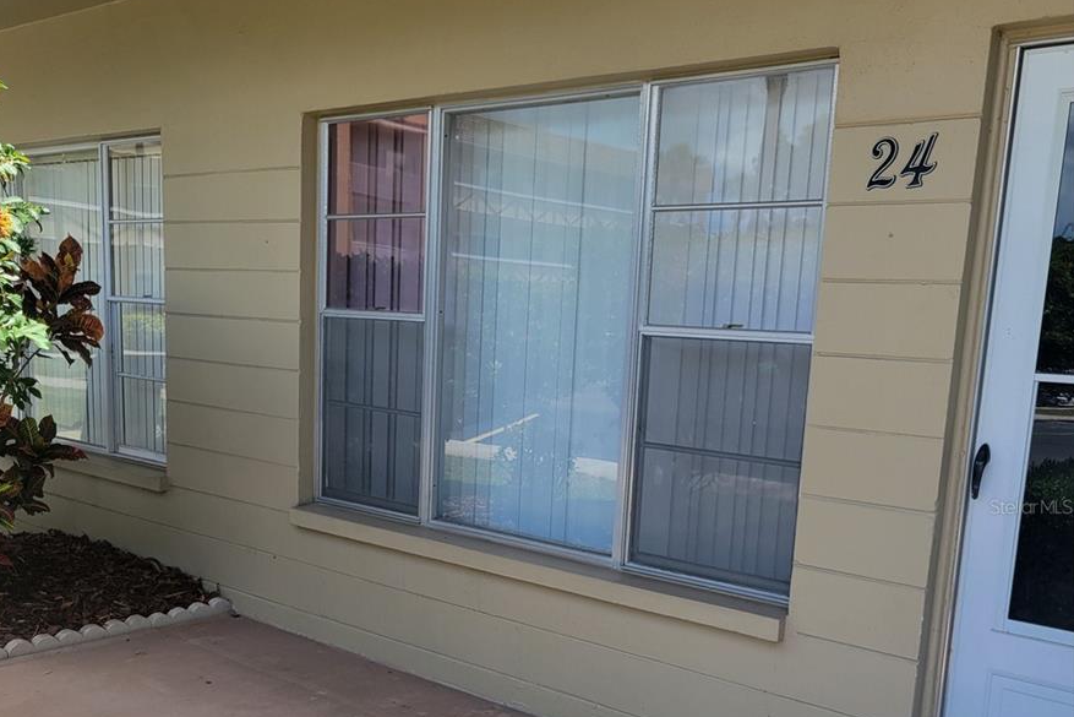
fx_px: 1104
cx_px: 525
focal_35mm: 37
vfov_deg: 35.4
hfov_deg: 51.9
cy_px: 506
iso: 40
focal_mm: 5.4
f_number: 1.8
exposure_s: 1/927
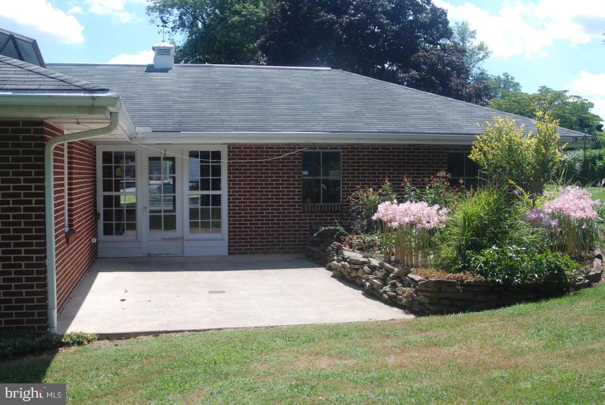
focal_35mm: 42
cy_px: 202
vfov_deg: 32.0
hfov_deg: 46.3
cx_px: 302
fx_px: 707
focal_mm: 28
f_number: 6.3
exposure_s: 1/160
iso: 100
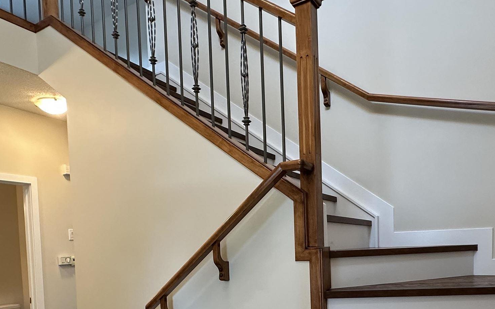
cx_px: 245
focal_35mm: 31
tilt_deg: -3.1
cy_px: 268
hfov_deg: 61.2
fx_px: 418
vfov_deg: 38.3
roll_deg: +1.8
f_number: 2.2
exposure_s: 1/60
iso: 200
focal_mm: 2.22
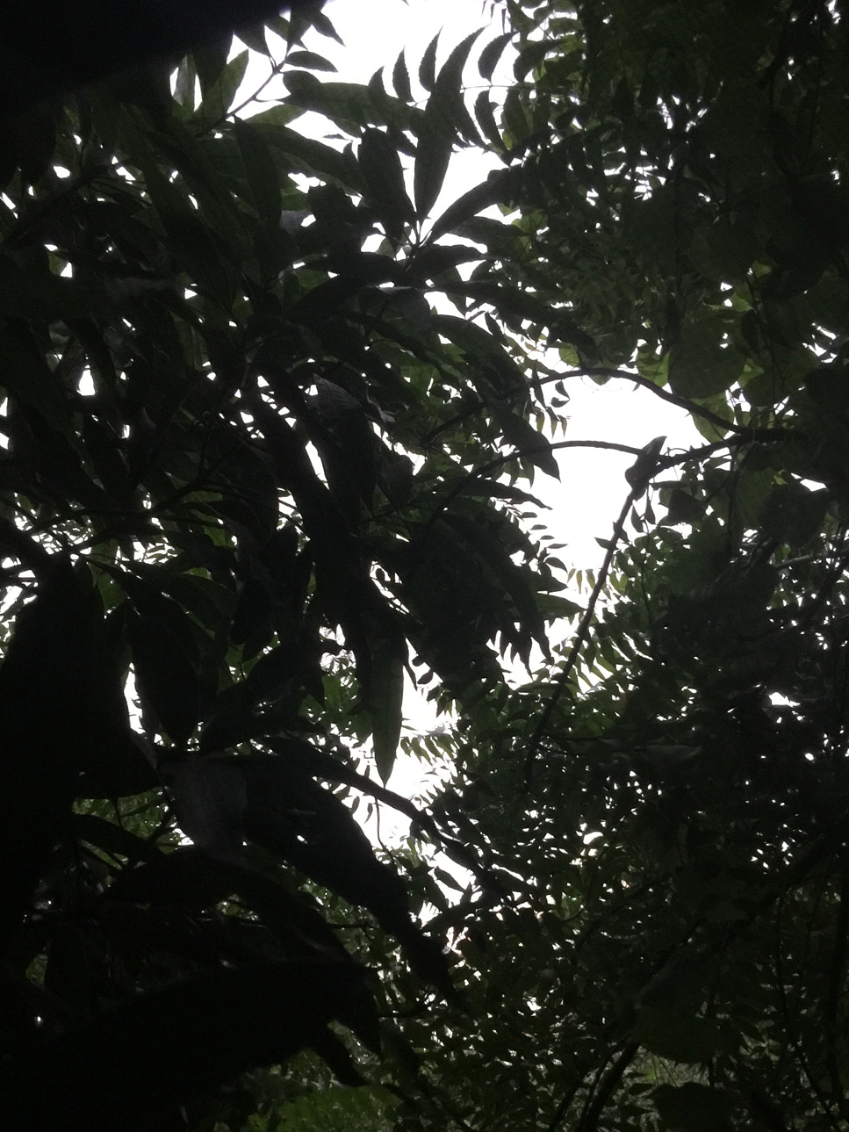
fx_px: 1177
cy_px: 654
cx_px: 434
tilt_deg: +25.2
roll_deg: +23.7
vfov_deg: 51.1
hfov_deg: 39.7
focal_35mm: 36
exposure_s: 1/8
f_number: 2.2
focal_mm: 4.15
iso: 125
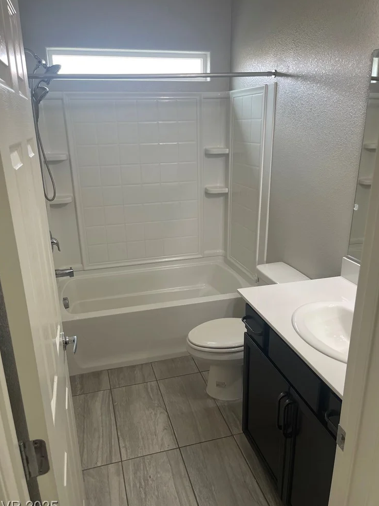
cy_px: 258
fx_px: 380
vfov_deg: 67.3
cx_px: 186
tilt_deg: -19.3
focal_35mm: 26
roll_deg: +0.7
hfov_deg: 53.0
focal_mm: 5.1
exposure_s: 1/120
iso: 100
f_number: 1.6
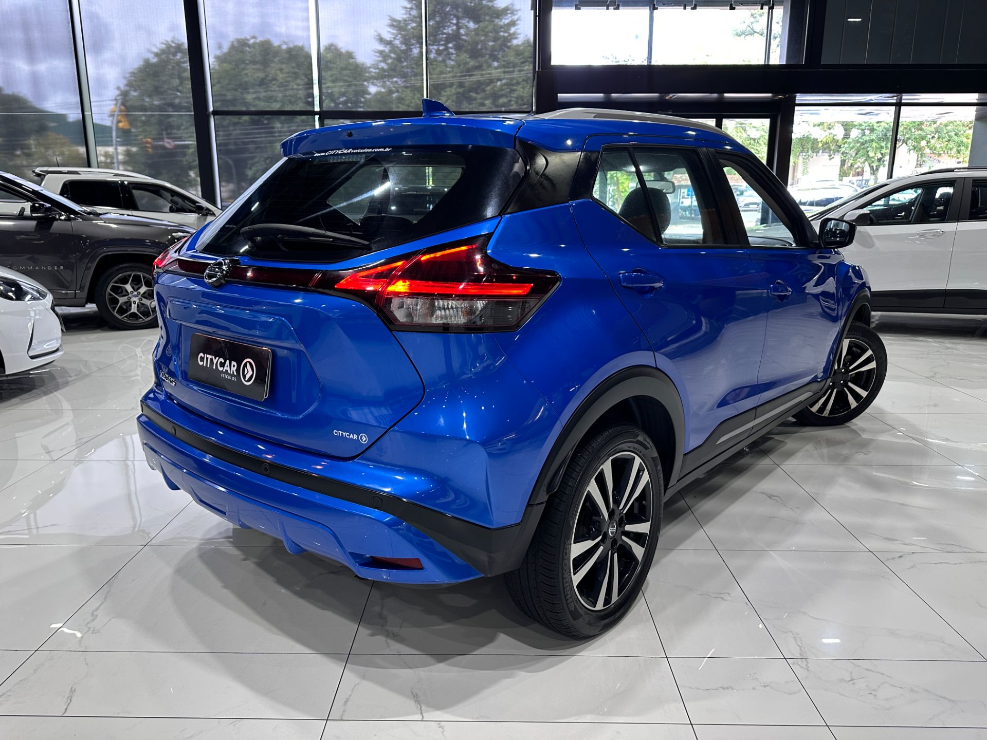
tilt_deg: -13.0
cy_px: 370
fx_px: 684
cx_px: 494
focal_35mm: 24
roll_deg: -0.2
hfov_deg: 71.6
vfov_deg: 56.8
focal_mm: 6.86
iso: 200
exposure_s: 1/120
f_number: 1.78
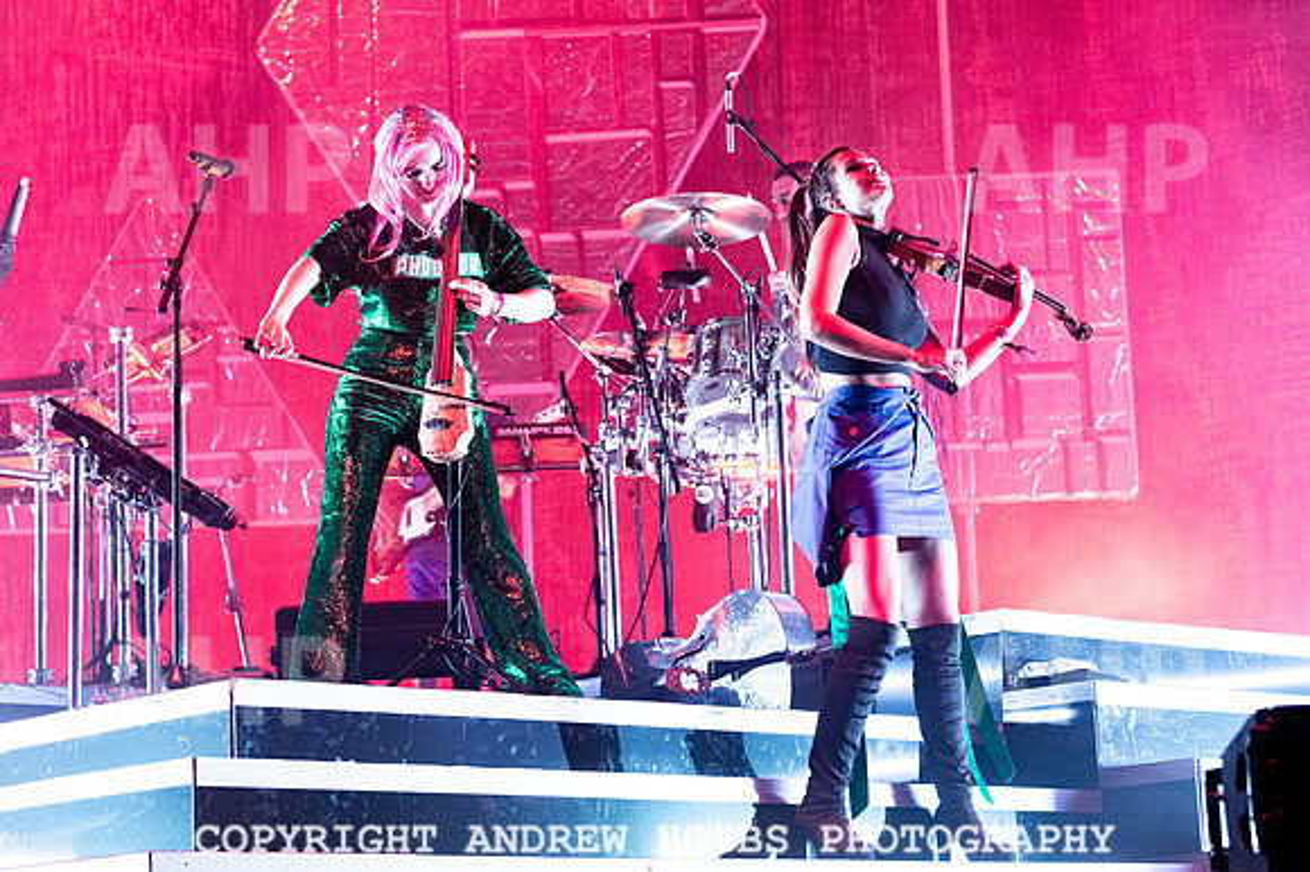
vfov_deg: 16.0
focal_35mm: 85
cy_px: 436
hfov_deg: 23.9
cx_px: 655
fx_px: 3101
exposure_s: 1/250
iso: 6400
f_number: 4.5
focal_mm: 82
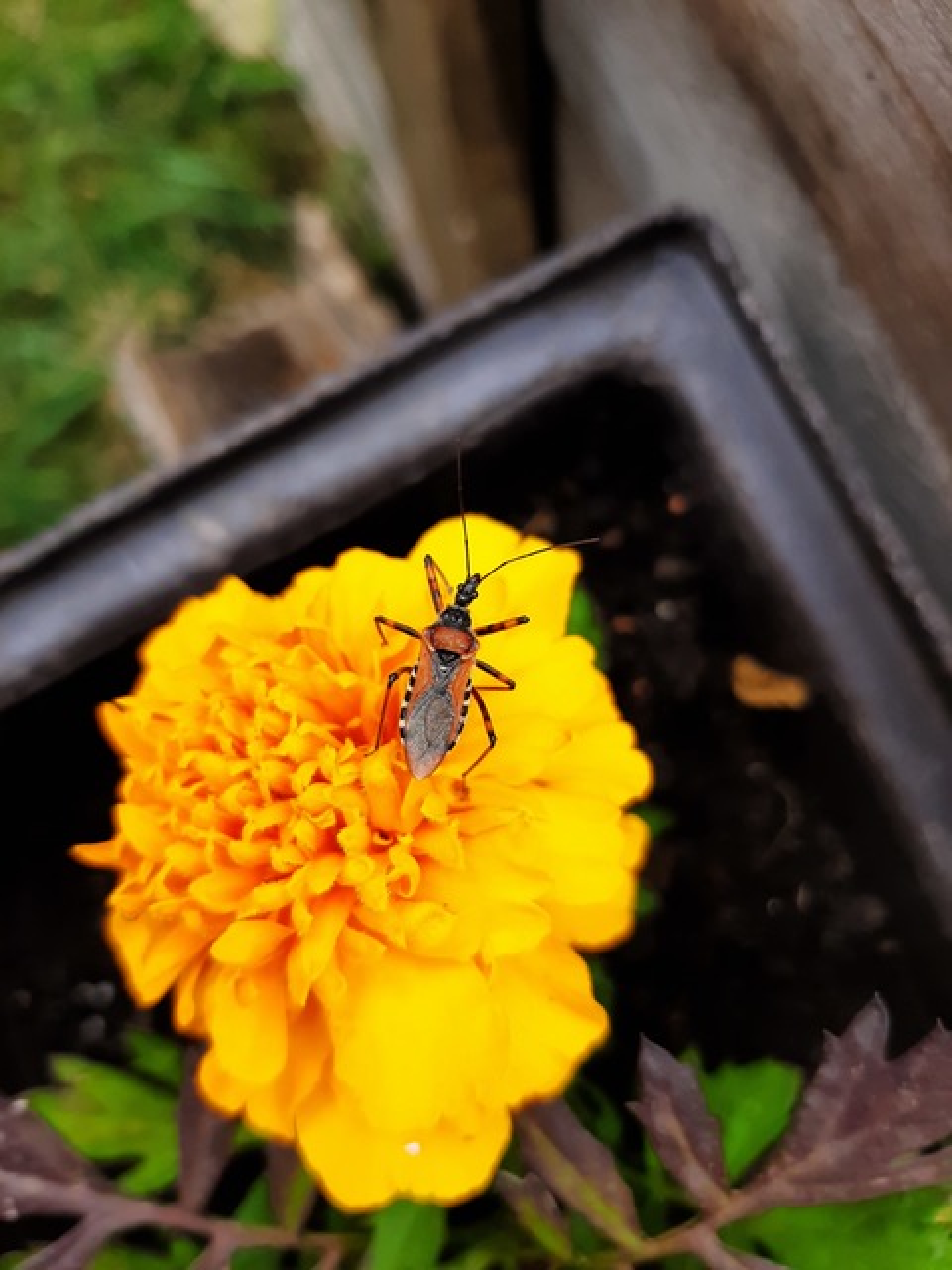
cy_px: 635
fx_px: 953
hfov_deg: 53.1
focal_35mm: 26
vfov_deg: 67.3
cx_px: 476
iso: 40
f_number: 1.7
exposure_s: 1/596
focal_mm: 3.93
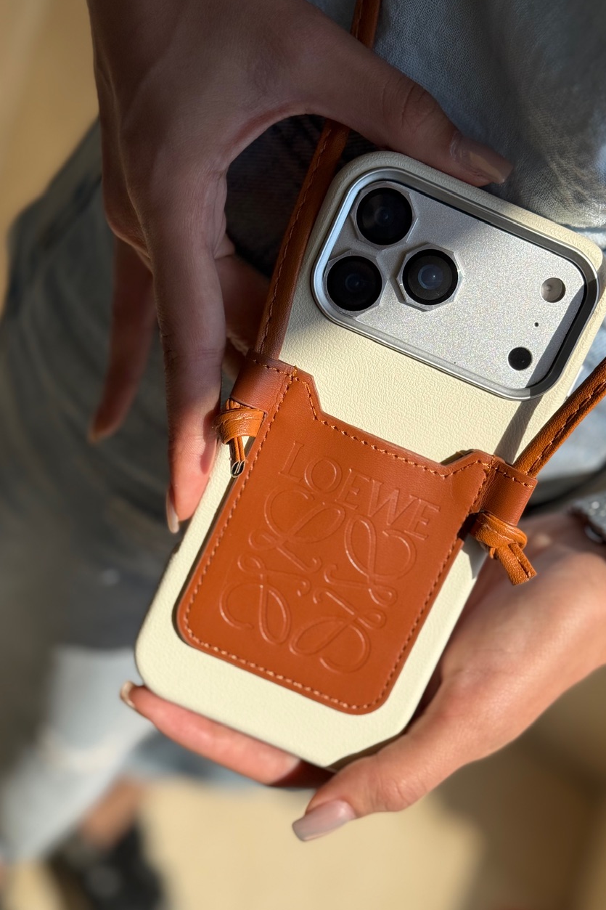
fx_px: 1288
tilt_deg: -46.3
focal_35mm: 51
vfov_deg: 38.9
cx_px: 337
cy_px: 455
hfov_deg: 26.5
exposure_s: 1/5587
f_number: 1.78
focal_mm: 6.76
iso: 64
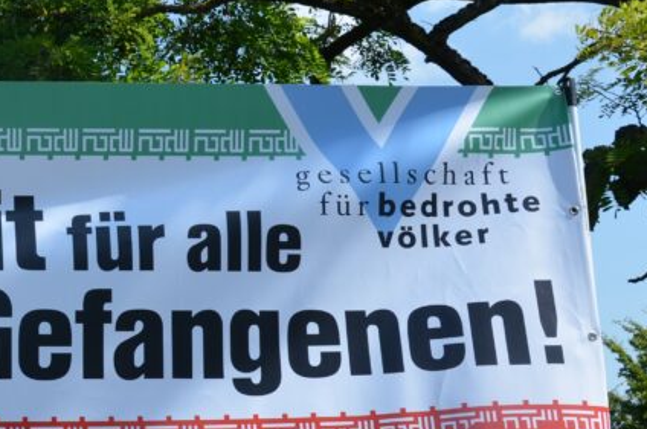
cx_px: -47
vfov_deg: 15.8
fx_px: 1545
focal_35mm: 86
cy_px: 289
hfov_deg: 22.4
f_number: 8
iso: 125
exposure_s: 1/250
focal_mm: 25
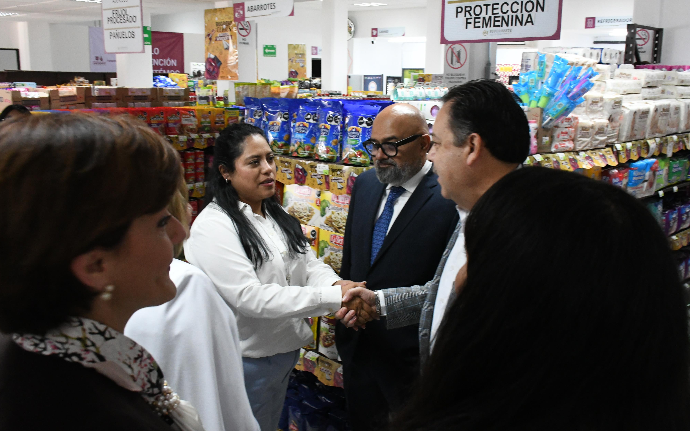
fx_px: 677
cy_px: 211
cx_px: 354
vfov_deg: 35.3
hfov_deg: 54.0
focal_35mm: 36
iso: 5000
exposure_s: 1/100
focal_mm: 23
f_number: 7.1
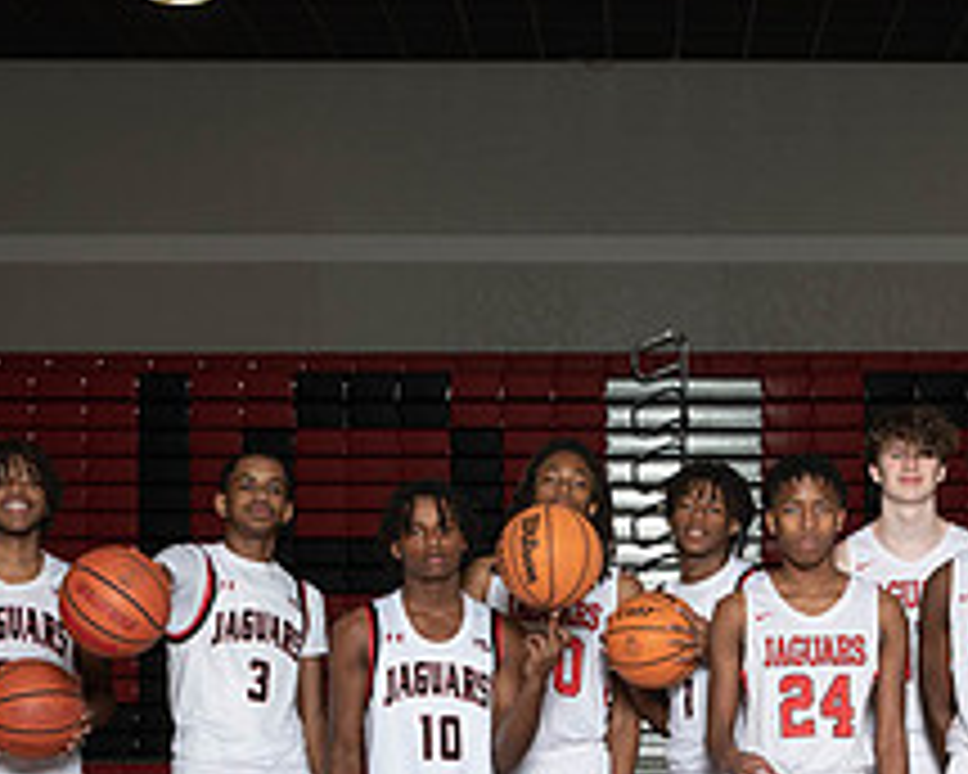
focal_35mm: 94
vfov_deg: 16.1
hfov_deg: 20.2
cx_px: 729
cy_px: 753
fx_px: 2693
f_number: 8
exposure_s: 1/200
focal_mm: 28
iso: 160
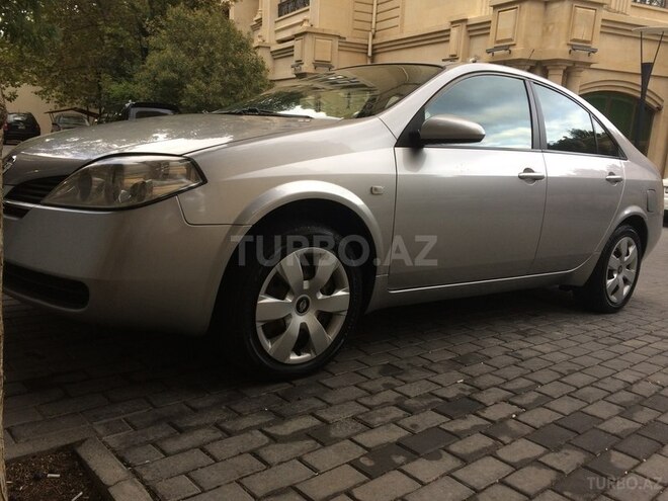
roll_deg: -2.4
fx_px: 560
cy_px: 250
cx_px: 334
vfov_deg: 48.2
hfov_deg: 61.7
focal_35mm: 29
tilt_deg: -13.6
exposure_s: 1/100
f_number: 2.2
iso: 64
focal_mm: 4.15
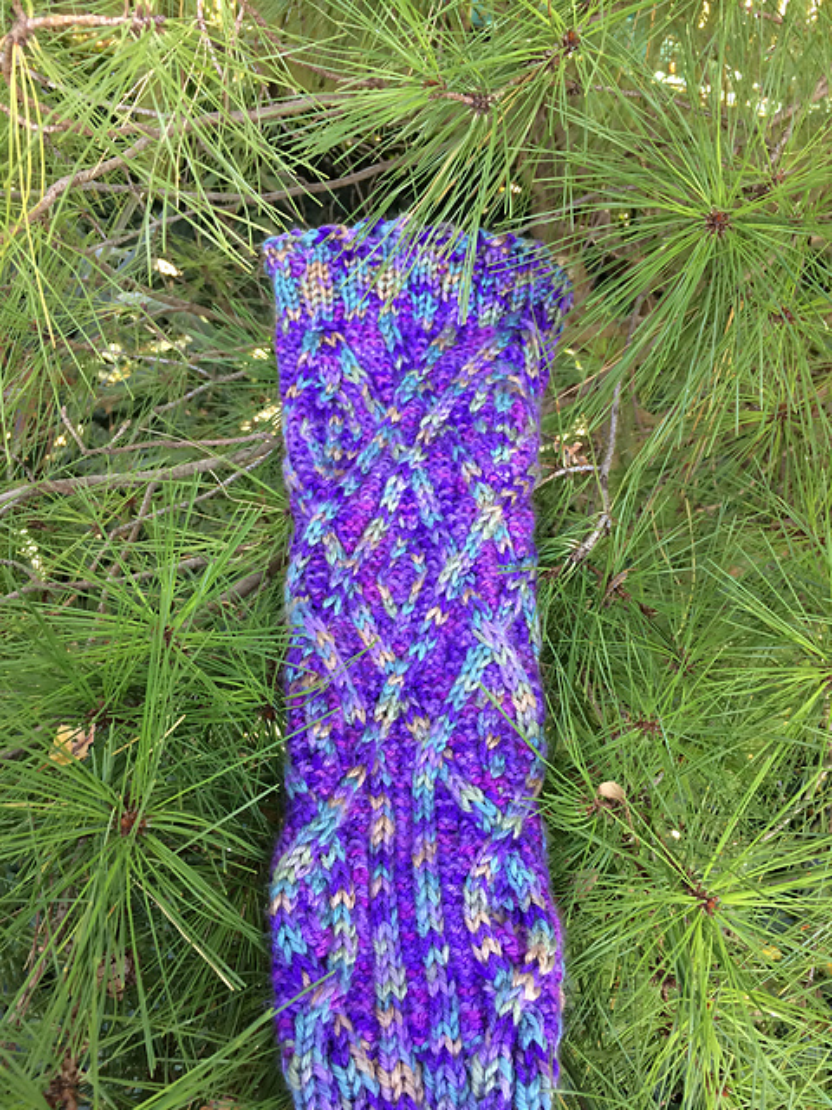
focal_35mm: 29
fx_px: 929
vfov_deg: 61.7
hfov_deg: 48.2
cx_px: 416
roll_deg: -7.7
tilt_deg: -39.8
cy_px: 555
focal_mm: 4.15
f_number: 2.2
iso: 64
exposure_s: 1/30
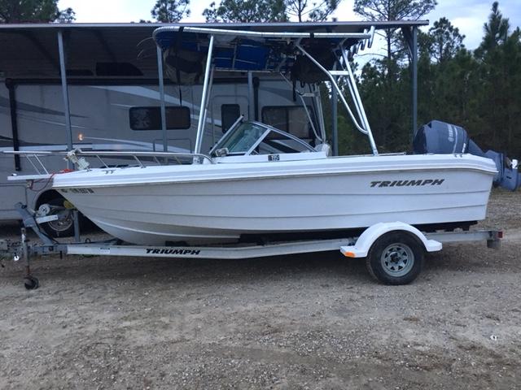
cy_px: 195
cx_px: 260
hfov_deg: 61.7
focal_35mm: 29
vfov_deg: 48.2
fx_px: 436
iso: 200
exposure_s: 1/30
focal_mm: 4.15
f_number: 2.2
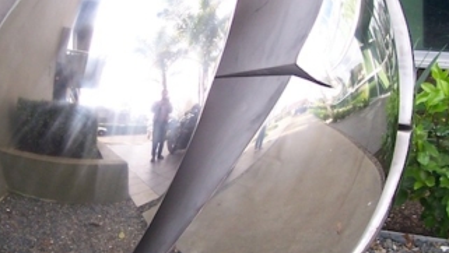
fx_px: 1179
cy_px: 101
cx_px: 157
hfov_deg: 21.5
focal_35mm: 99
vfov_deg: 12.2
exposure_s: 1/160
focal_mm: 6.3
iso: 80
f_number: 2.8
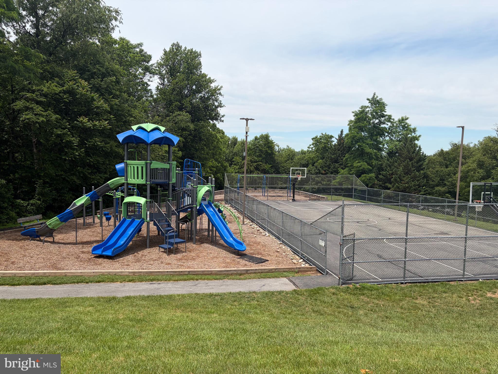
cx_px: 249
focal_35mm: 26
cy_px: 187
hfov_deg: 67.3
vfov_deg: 53.1
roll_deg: -2.5
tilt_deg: -4.8
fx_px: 374
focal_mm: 5.96
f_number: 1.6
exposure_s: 1/4950
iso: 64
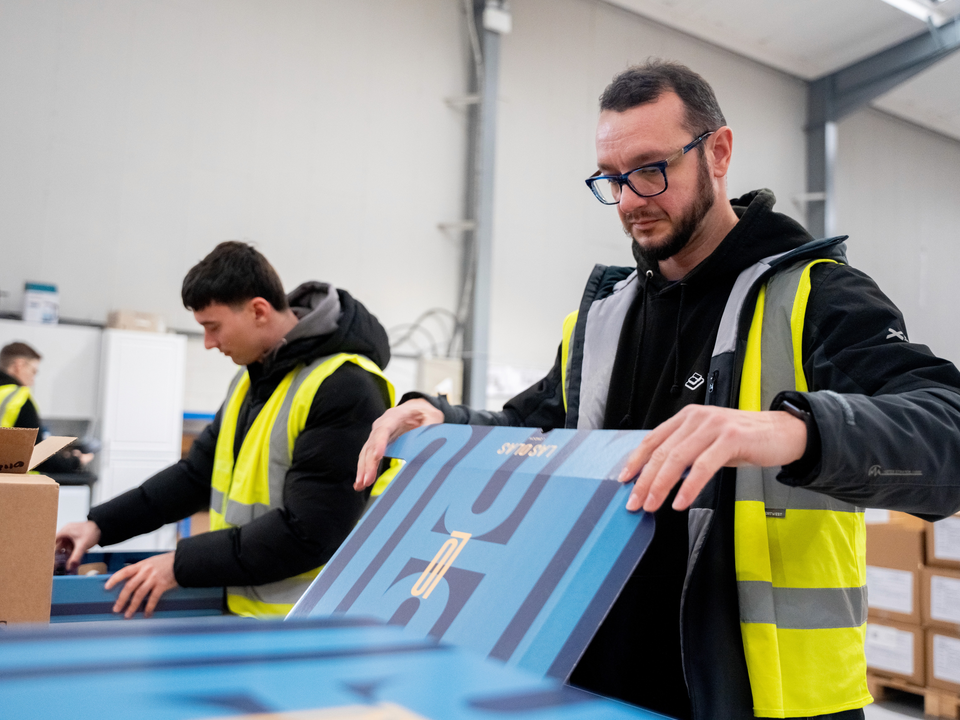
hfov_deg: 52.3
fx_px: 977
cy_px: 358
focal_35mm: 35
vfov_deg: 40.5
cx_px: 451
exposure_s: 1/100
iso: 3200
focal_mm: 32.2
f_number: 2.8
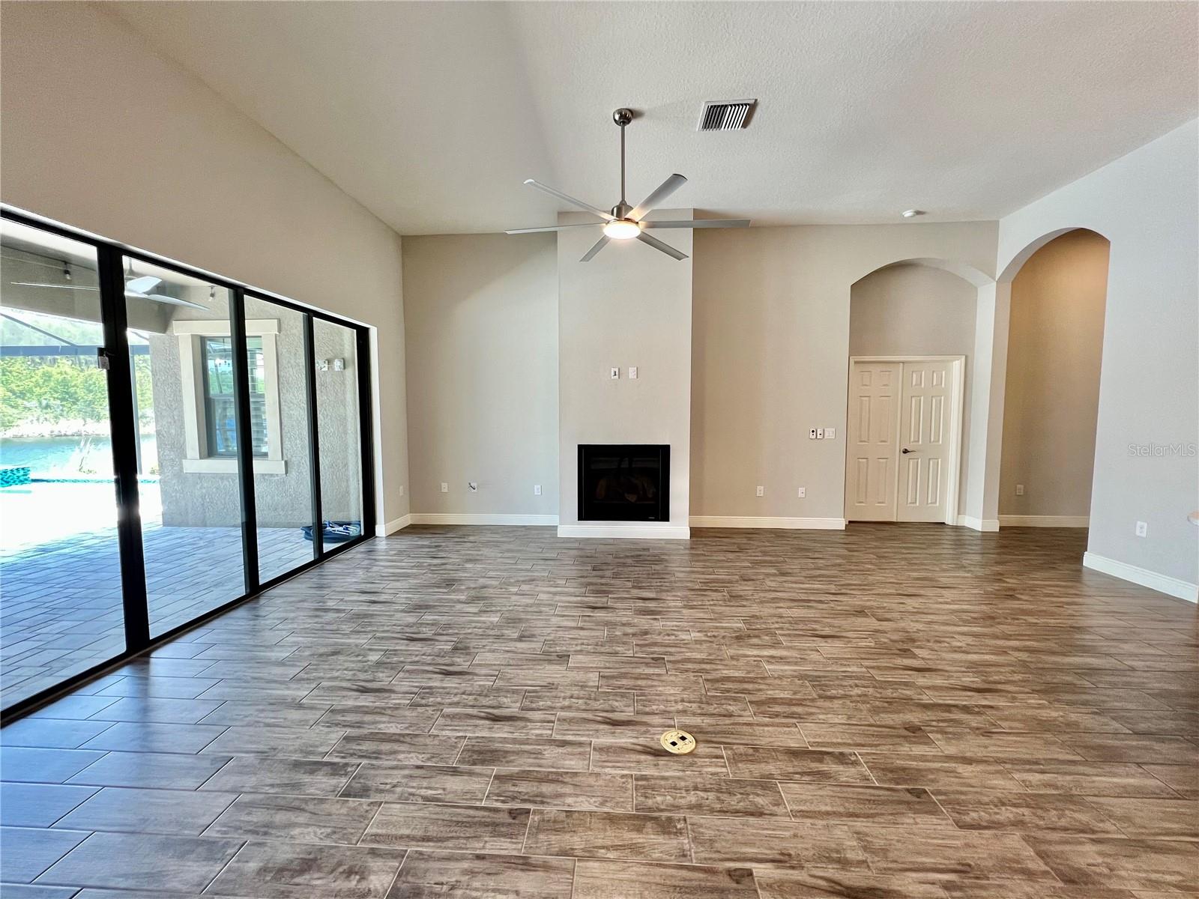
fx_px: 450
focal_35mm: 13
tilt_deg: -3.6
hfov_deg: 106.2
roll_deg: +0.0
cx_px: 600
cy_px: 450
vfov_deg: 89.9
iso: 125
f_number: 1.8
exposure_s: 1/60
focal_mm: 1.57
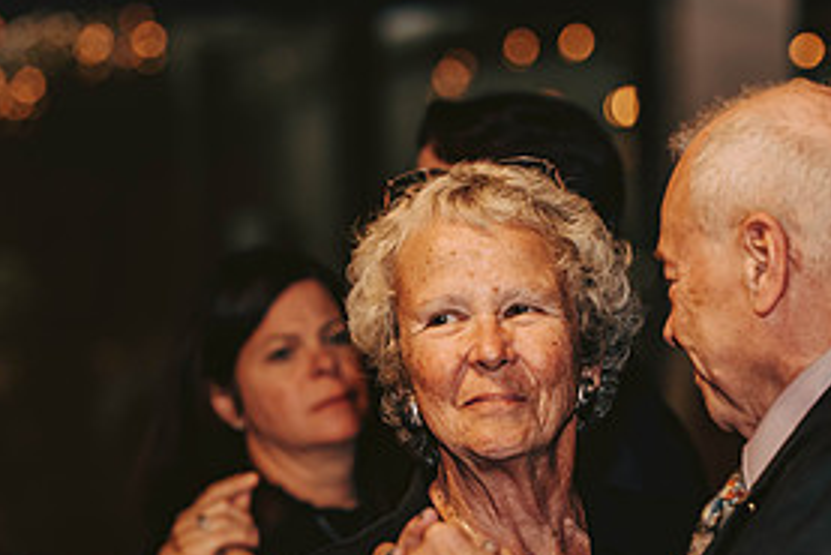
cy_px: 532
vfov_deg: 6.2
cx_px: 552
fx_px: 5081
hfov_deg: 9.3
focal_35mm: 220
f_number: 3.2
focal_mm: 105
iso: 500
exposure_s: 1/80
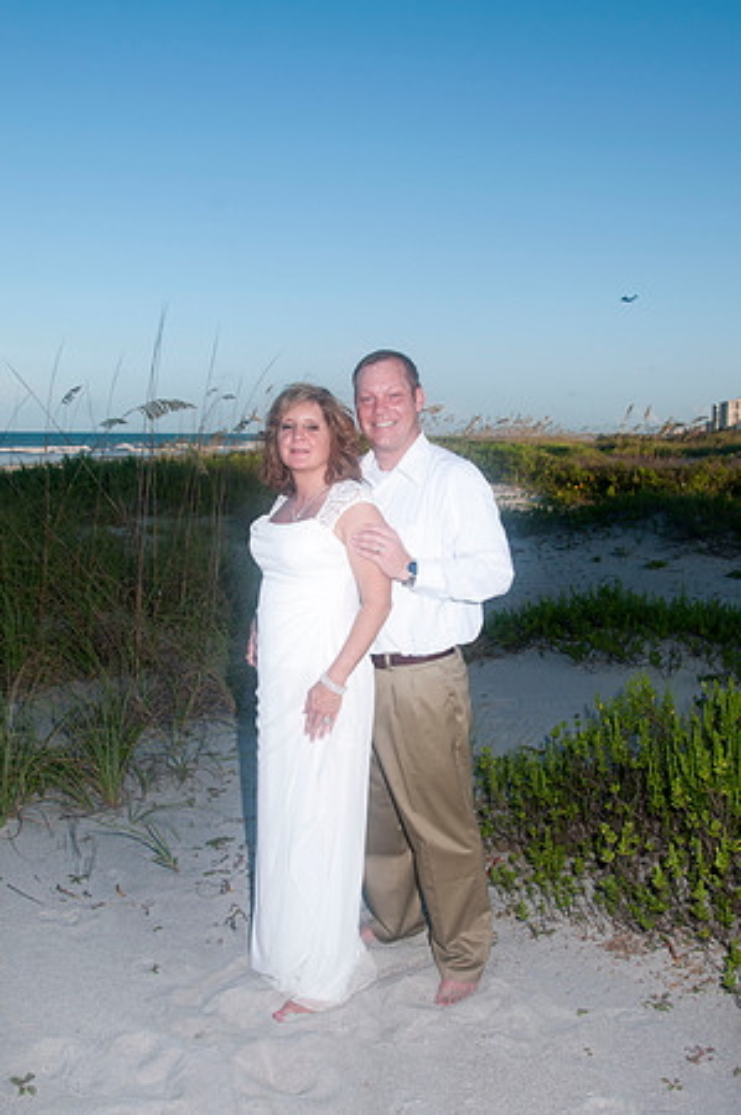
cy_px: 558
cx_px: 370
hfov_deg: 36.8
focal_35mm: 36
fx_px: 1114
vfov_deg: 53.2
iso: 100
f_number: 8
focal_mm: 24
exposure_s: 1/250
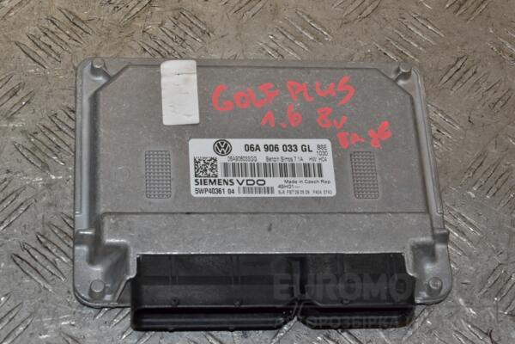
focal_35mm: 93
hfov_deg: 21.9
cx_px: 258
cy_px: 172
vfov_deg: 14.7
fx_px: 1330
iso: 800
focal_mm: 62
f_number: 11
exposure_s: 1/200
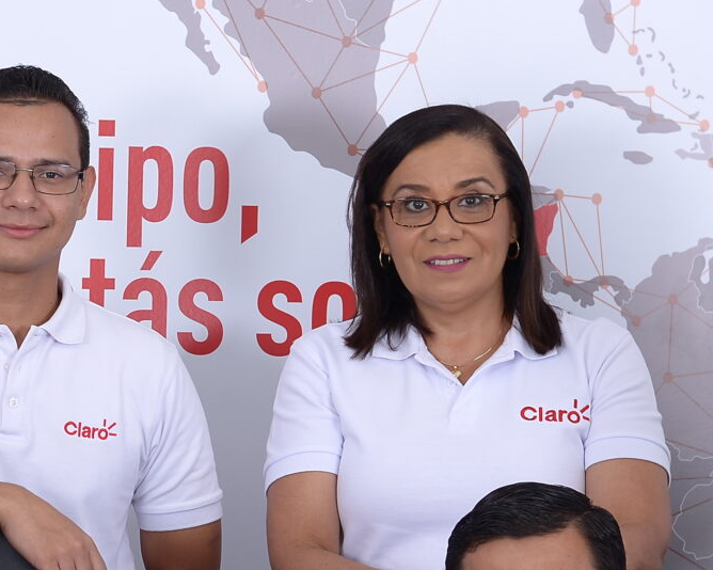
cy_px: 556
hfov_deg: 10.6
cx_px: -38
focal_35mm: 180
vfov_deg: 8.5
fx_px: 3797
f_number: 4.5
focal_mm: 50
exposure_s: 1/160
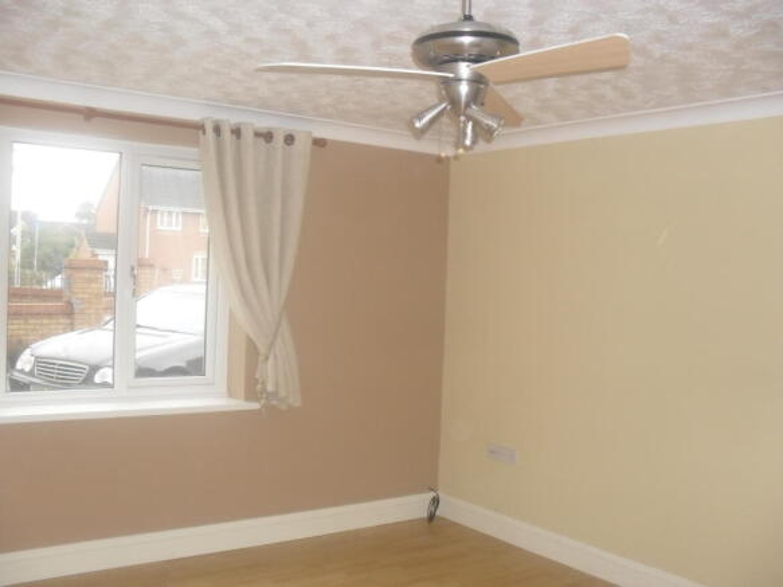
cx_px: 392
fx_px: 792
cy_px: 294
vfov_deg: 40.7
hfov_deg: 52.6
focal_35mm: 35
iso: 320
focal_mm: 6.3
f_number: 3.2
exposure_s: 1/45
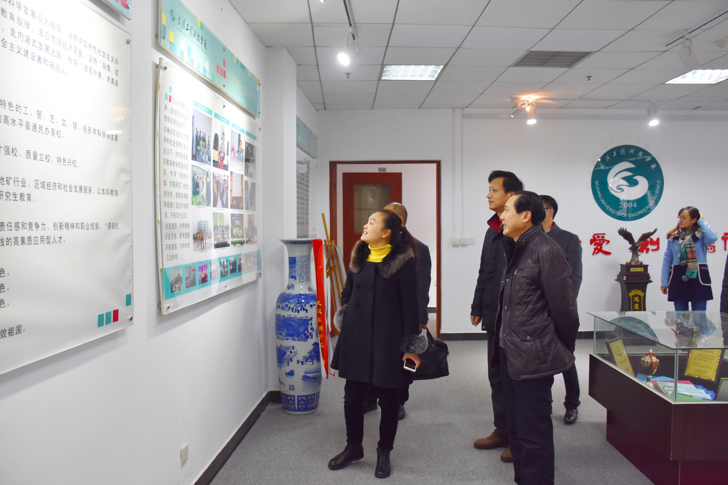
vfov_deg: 43.6
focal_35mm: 30
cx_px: 364
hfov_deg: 61.9
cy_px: 242
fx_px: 607
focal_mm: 20
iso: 800
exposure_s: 1/80
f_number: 4.5
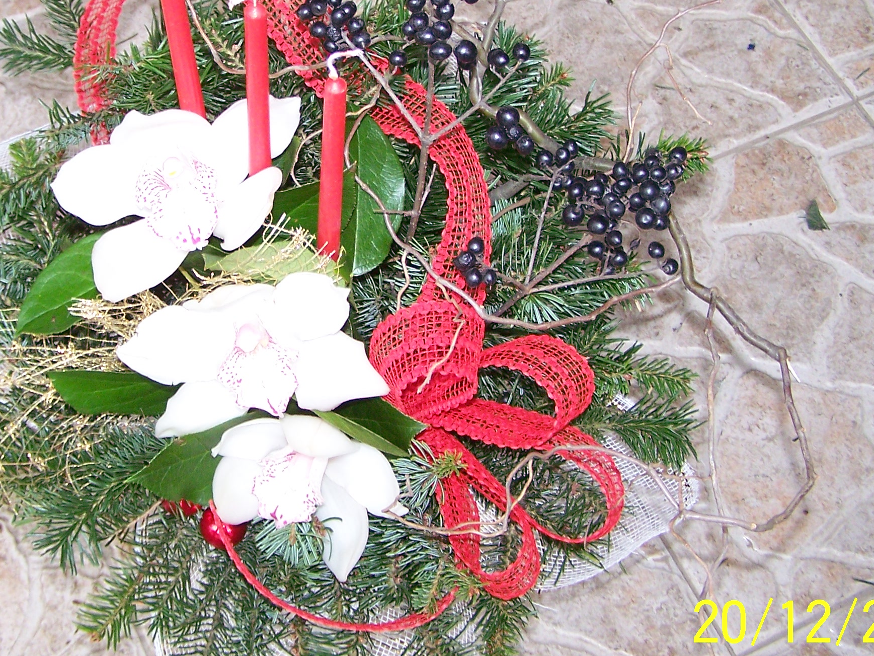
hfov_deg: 31.1
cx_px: 334
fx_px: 1566
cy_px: 223
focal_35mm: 62
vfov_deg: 23.6
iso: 160
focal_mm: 6.3
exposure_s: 1/100
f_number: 2.8
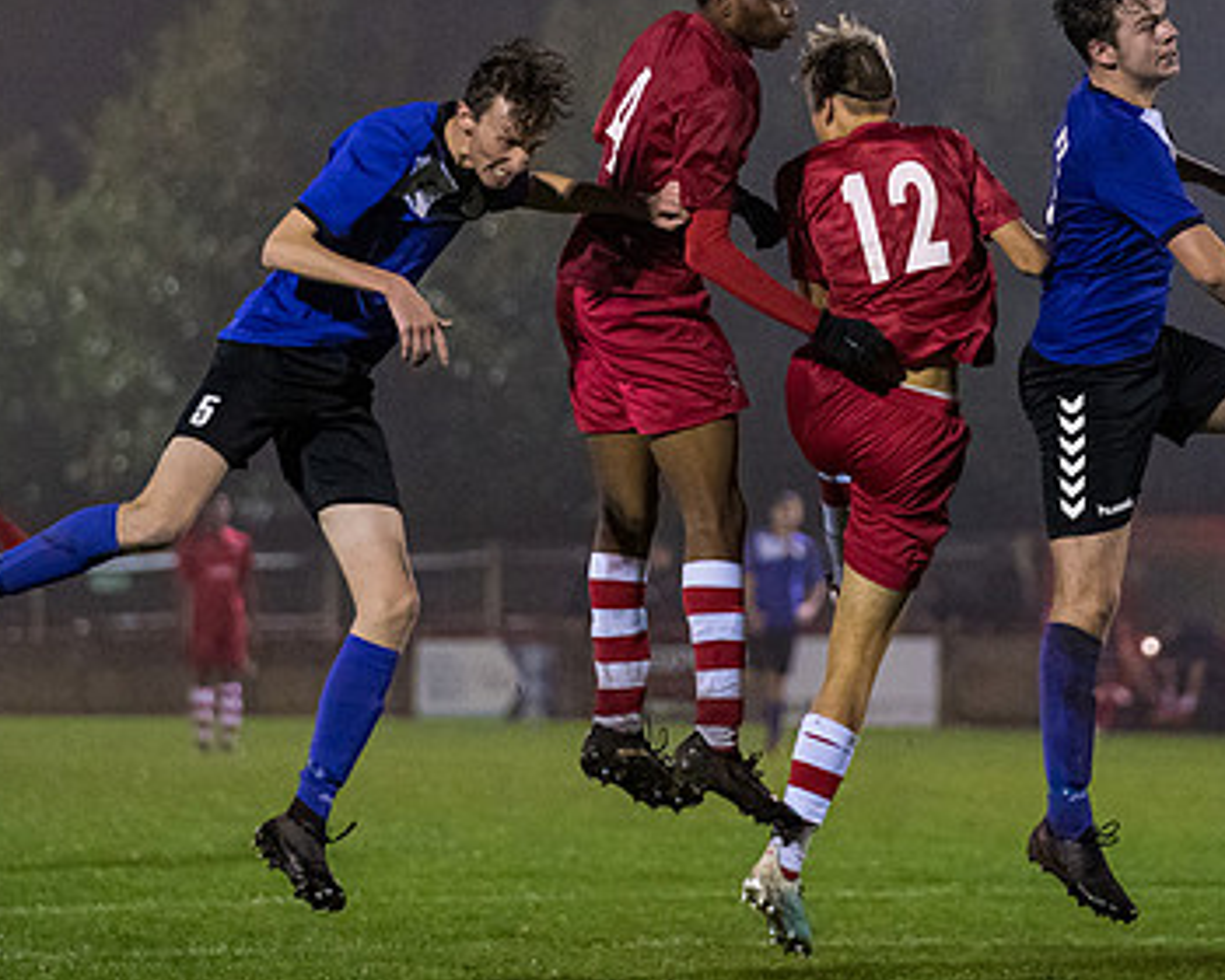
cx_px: 733
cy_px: 242
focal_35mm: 249
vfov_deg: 6.2
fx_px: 9028
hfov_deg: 7.8
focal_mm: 129
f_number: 2.8
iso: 6400
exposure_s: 1/1250
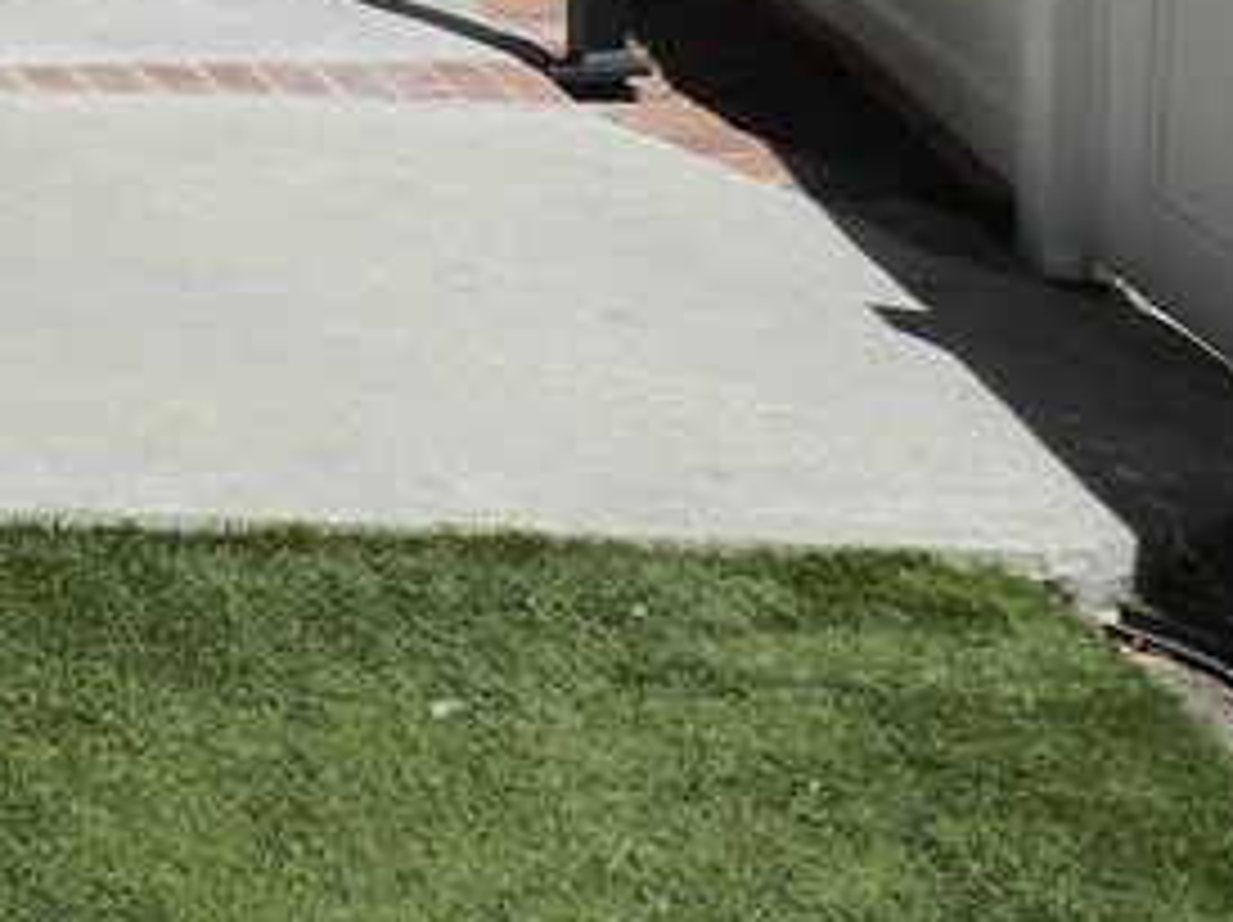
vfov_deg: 15.9
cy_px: -391
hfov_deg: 20.8
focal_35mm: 86
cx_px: -360
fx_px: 3061
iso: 160
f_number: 5
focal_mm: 4
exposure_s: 1/800
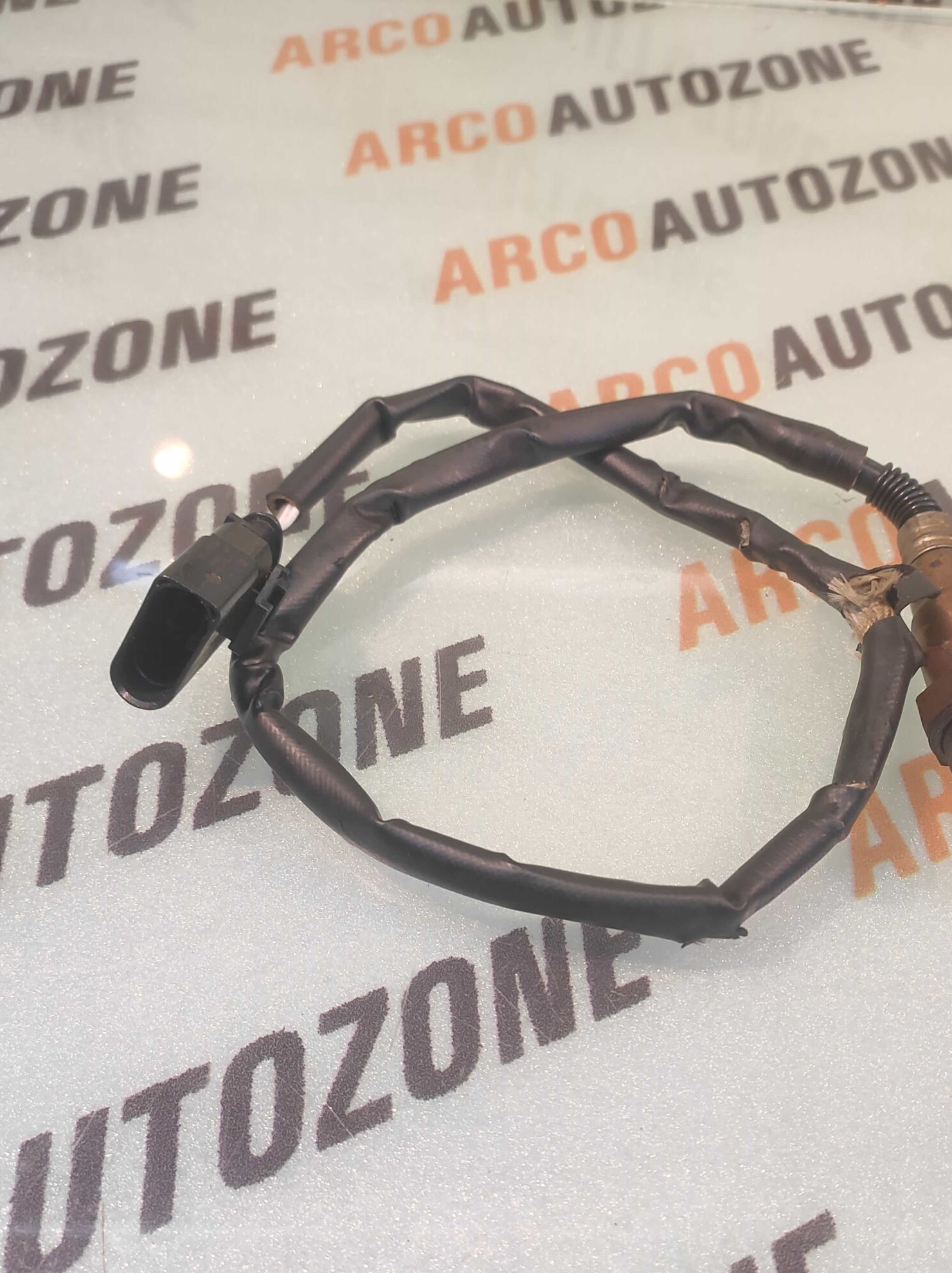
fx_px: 808
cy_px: 752
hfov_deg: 60.4
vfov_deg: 75.7
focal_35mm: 22
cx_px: 579
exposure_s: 1/33
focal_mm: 4.74
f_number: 1.79
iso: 220
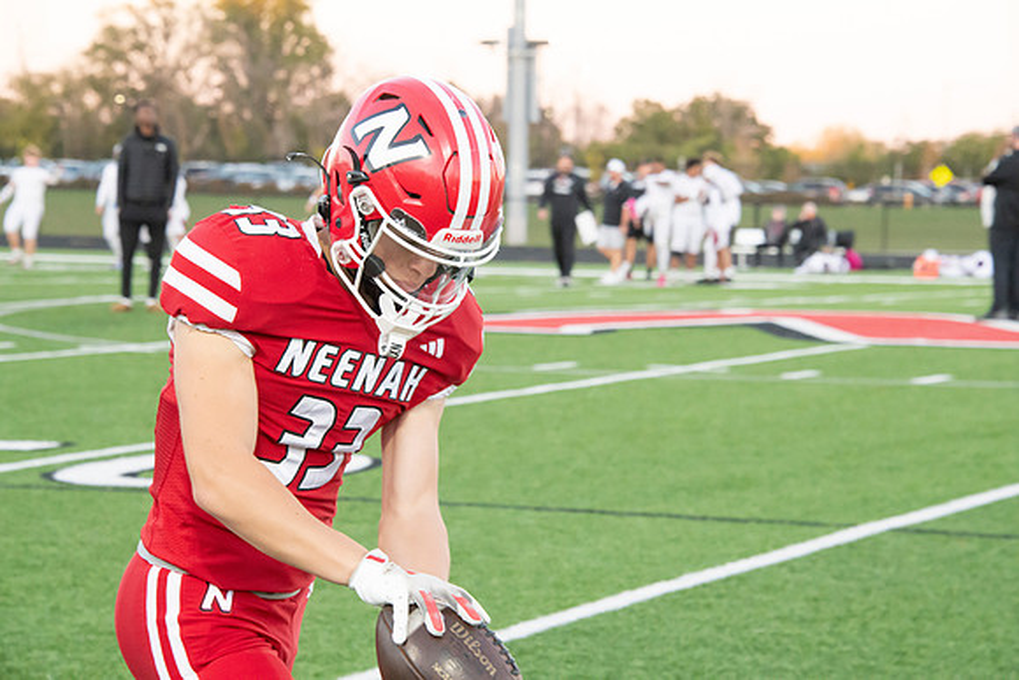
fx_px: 3822
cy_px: 340
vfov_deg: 10.2
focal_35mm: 135
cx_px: 510
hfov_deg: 15.2
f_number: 9
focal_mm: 135
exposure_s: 1/320
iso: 8000
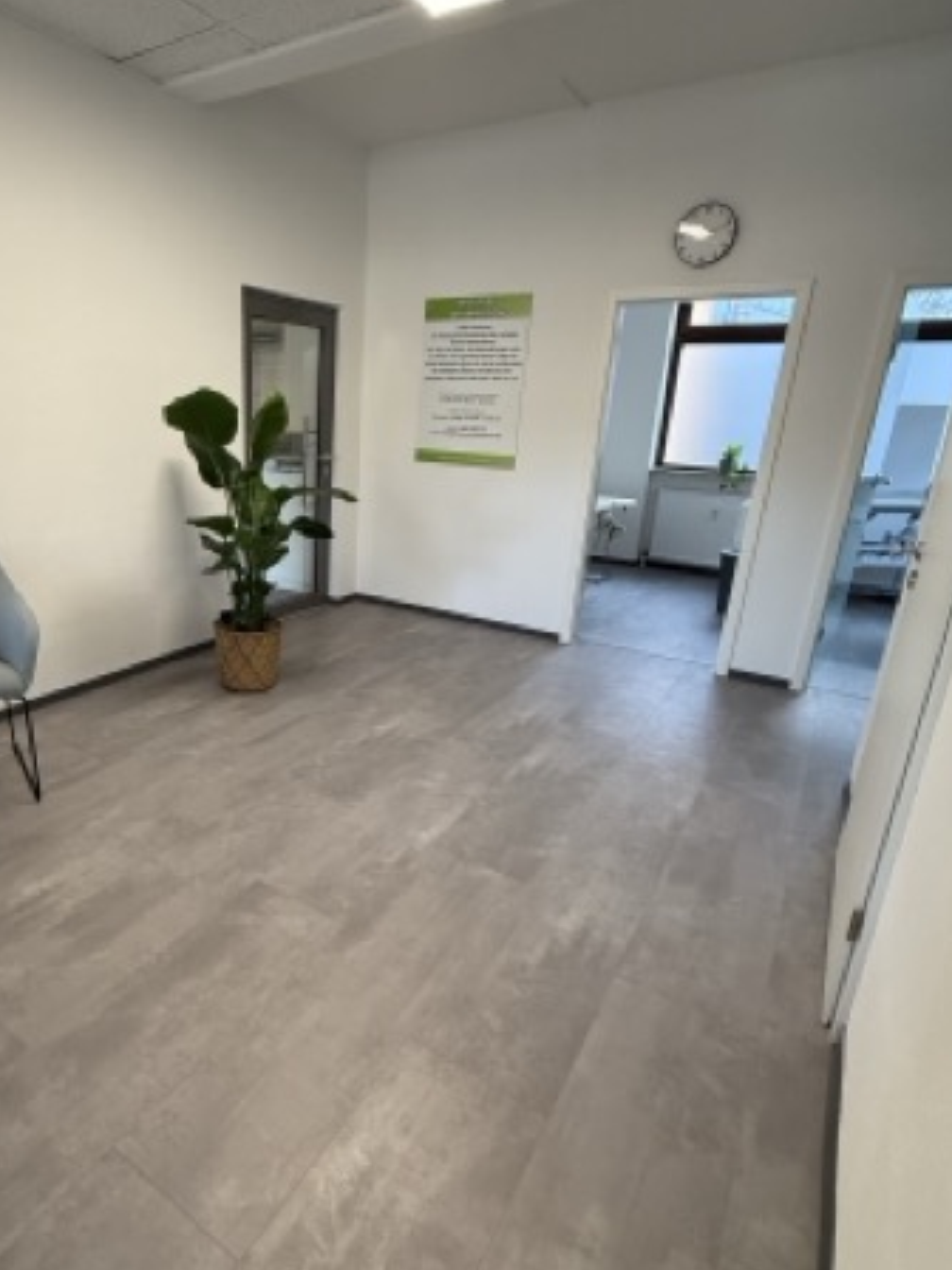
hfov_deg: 64.6
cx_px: 332
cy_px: 646
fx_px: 733
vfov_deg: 81.7
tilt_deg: -17.3
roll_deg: -1.6
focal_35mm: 20
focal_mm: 2.22
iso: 250
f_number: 2.2
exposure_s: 1/100
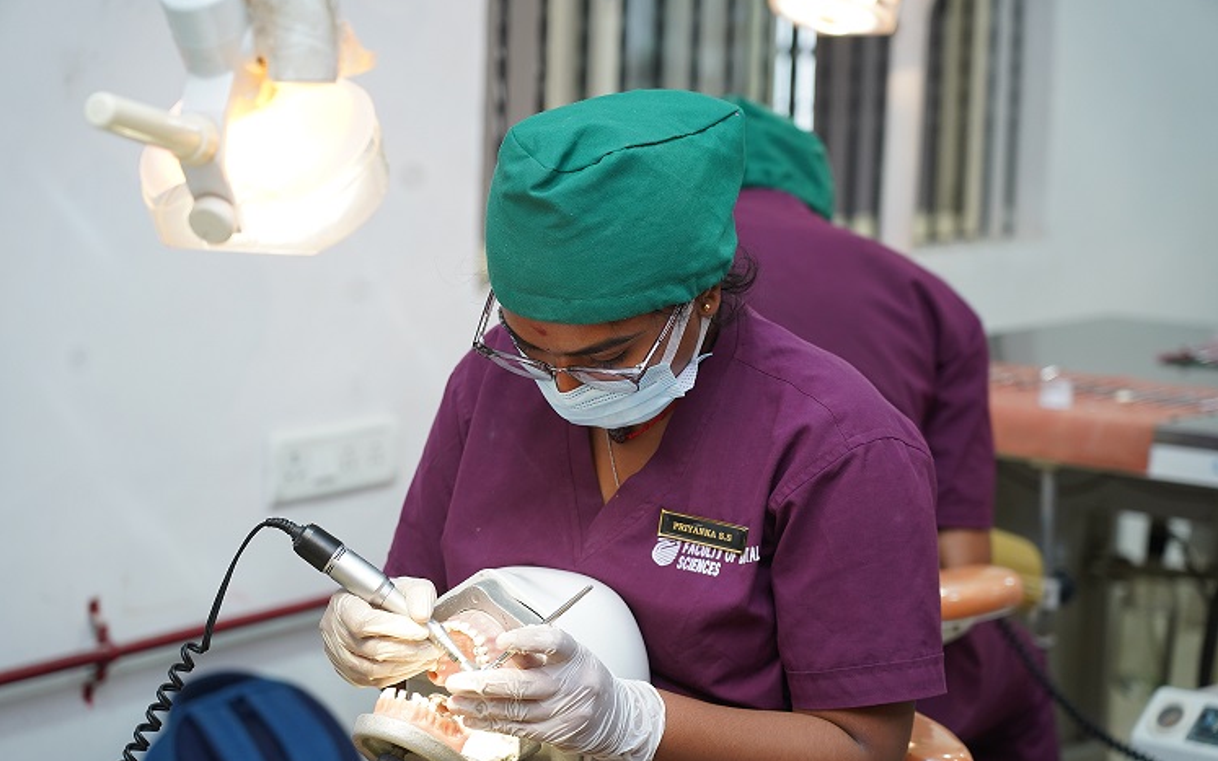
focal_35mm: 88
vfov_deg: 14.8
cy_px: 402
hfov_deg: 23.6
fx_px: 2921
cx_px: 610
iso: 1000
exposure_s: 1/60
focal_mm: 86
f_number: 4
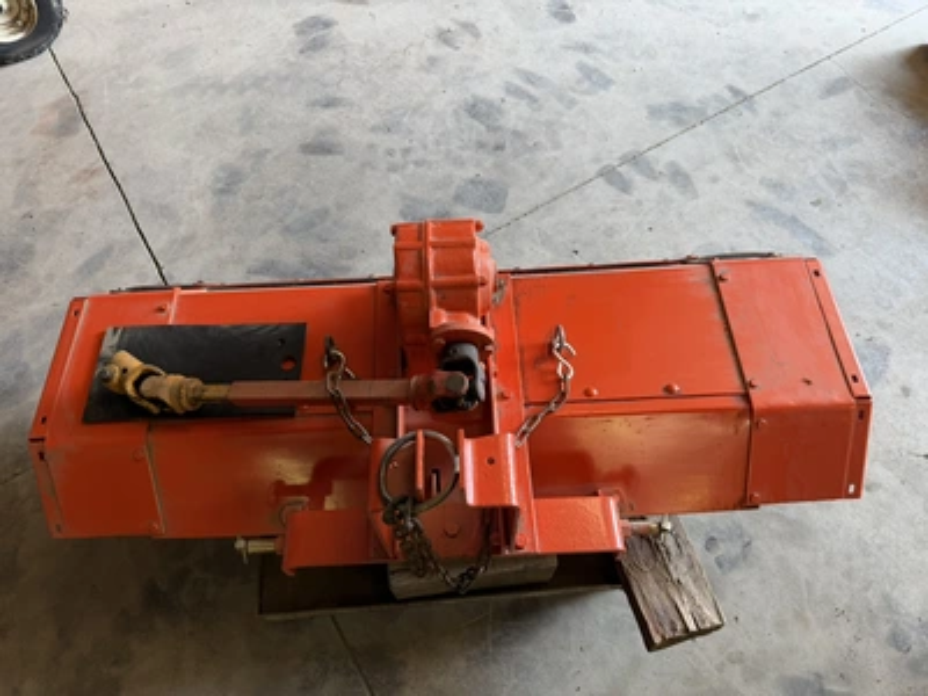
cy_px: 348
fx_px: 643
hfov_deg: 71.6
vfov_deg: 56.8
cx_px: 464
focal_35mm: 24
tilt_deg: -60.8
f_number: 1.78
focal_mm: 6.76
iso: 100
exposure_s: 1/121
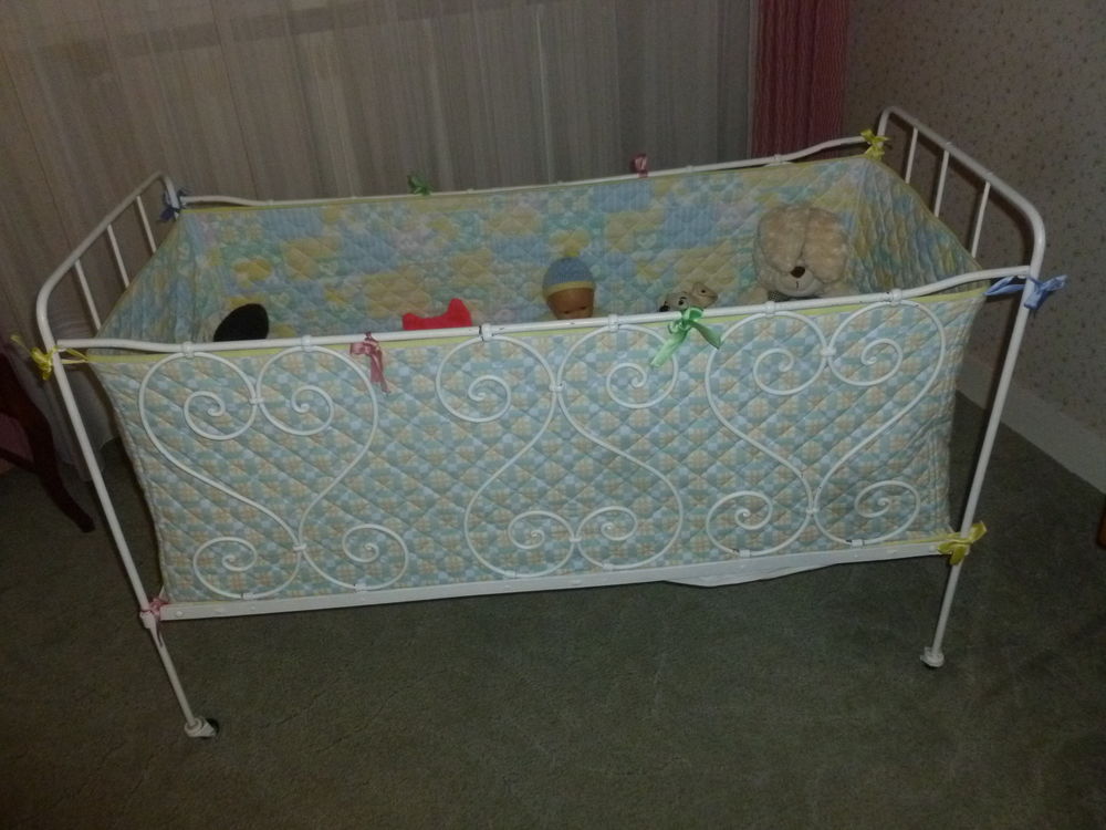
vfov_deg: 49.7
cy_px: 415
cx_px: 553
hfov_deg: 63.4
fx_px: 895
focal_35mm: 28
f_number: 3.3
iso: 400
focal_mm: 5
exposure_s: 1/60
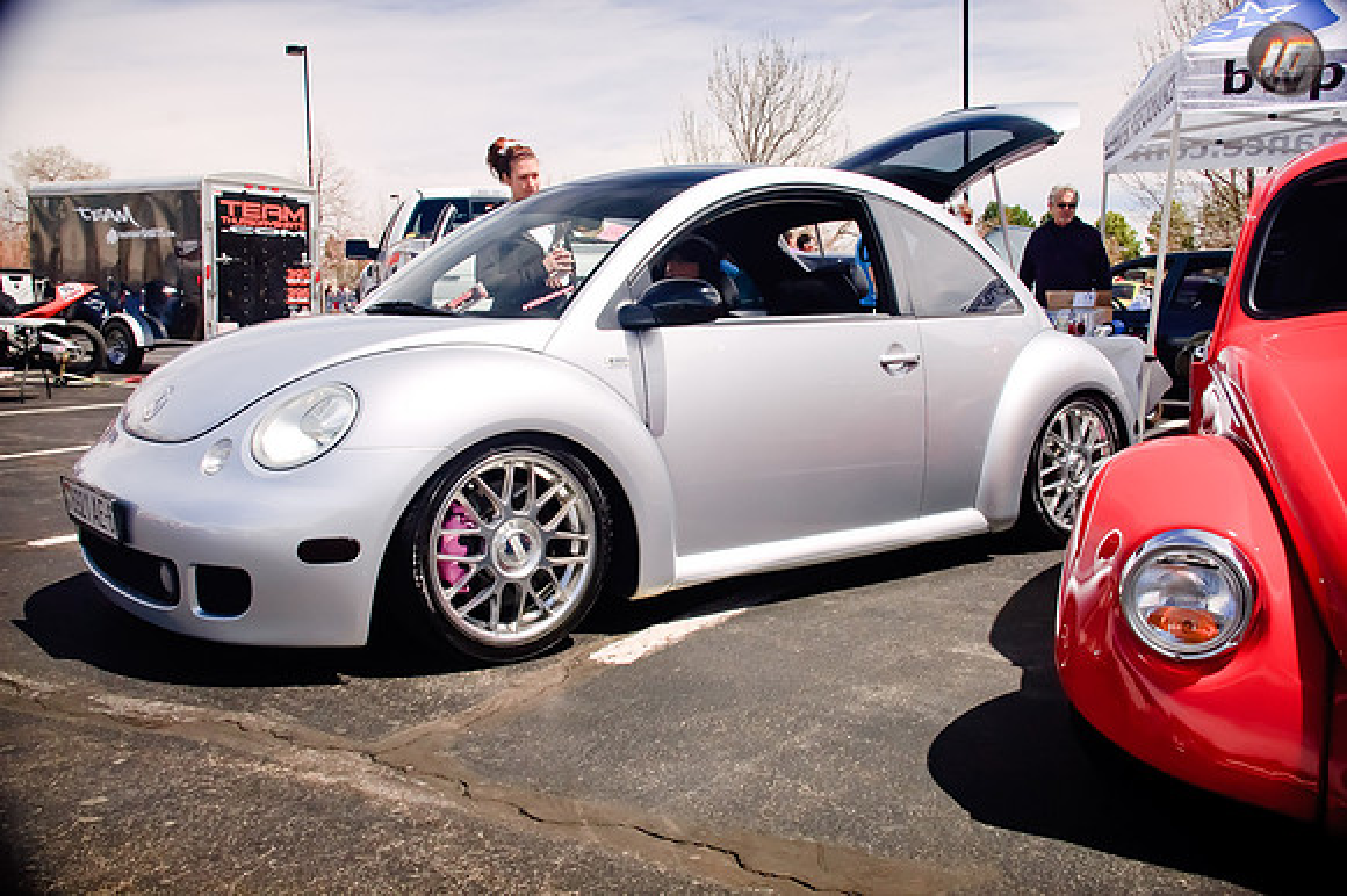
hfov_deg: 57.3
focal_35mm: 33
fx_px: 1234
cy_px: 448
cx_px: 674
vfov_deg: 39.9
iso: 200
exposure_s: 1/160
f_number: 6.3
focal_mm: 22
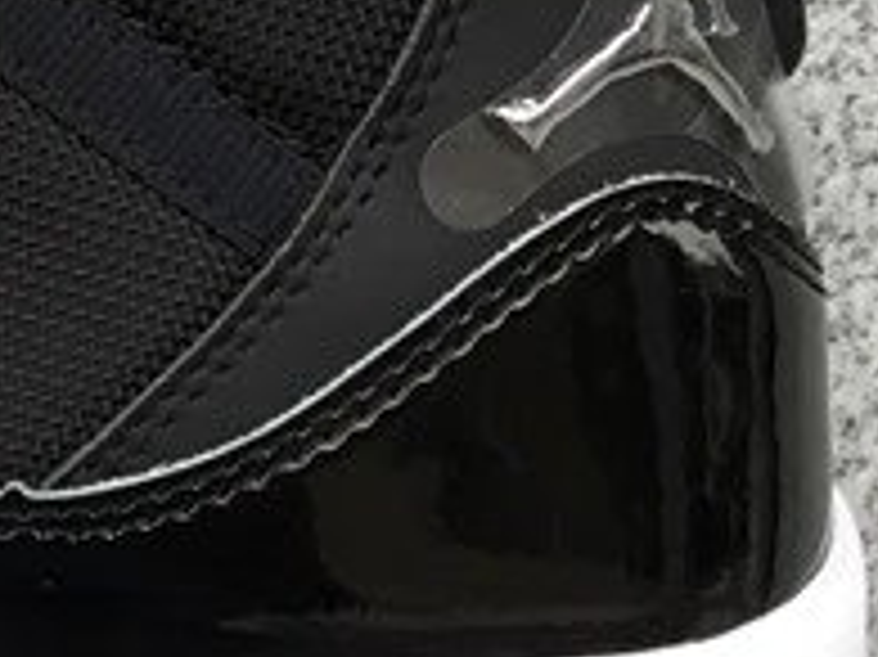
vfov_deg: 10.2
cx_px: -500
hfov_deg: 13.0
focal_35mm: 143
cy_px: 736
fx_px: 3625
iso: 32
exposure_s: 1/100
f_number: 2.4
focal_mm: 3.3
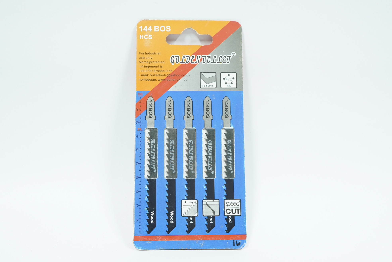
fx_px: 534
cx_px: 196
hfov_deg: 40.3
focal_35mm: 49
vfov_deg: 27.5
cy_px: 131
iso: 640
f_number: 8
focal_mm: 33
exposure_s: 1/3
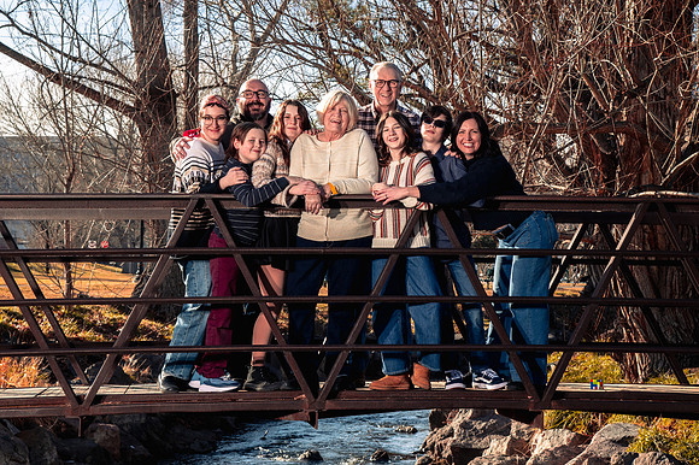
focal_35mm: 83
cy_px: 197
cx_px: 373
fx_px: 1615
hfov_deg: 24.4
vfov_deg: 16.4
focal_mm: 70
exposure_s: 1/250
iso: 200
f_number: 9
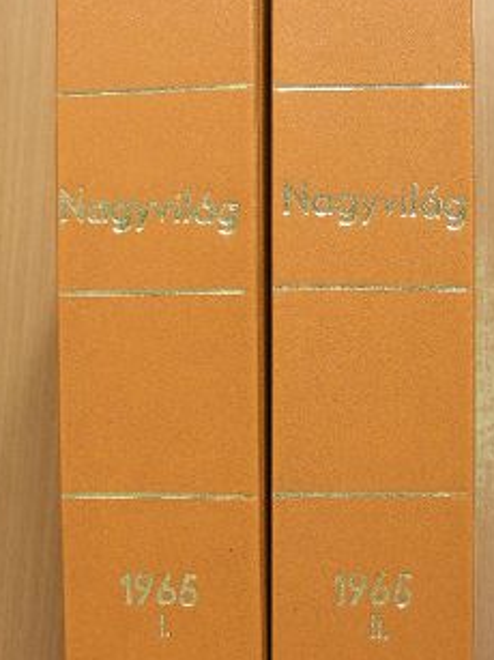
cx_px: 268
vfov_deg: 29.8
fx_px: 1238
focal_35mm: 65
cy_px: 394
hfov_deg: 22.6
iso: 97
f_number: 3.5
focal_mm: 7.4
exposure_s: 1/30
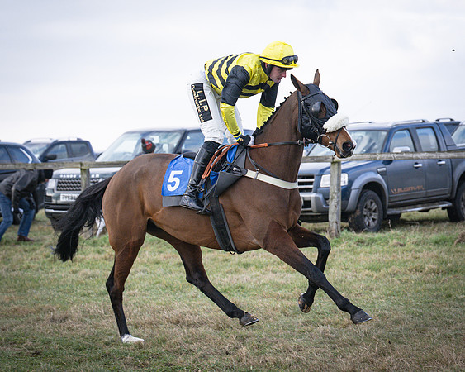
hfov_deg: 14.5
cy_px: 178
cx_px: 251
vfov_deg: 11.6
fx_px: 1832
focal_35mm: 133
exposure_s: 1/1600
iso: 400
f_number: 4
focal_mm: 70
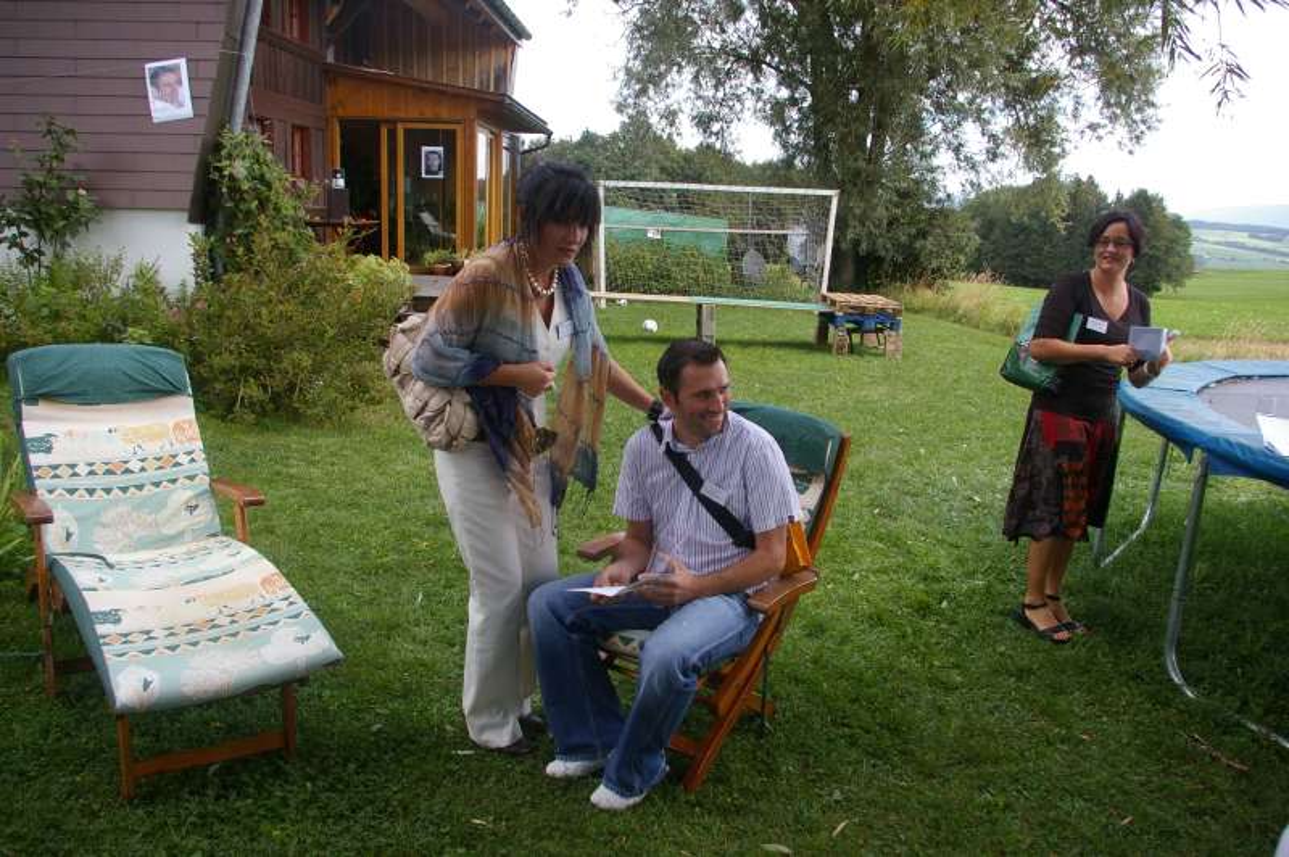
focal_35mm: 27
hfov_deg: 67.4
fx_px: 966
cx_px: 644
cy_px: 428
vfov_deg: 47.9
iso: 200
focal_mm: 18
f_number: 6.7
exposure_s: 1/180
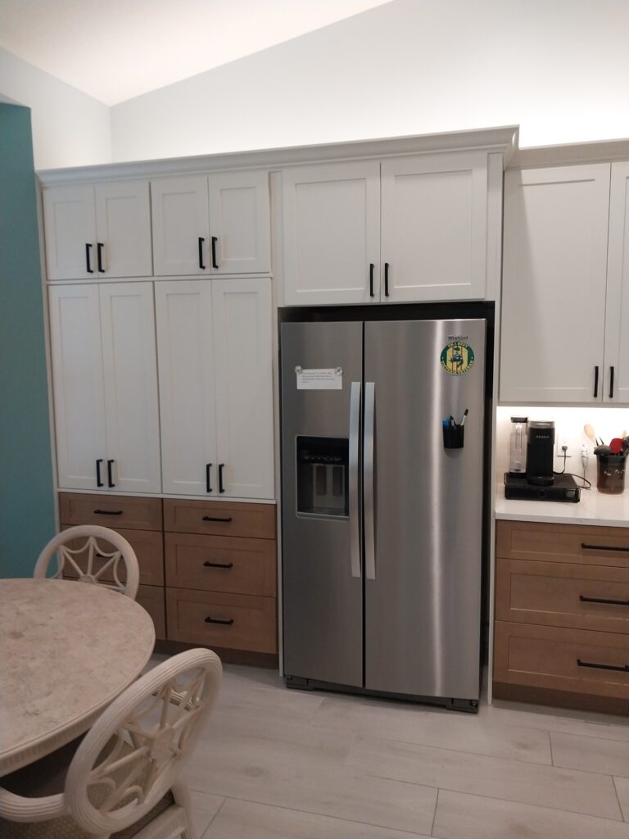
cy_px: 420
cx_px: 314
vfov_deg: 67.3
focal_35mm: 26
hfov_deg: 53.1
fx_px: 630
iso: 125
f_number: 1.8
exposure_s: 1/50
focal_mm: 4
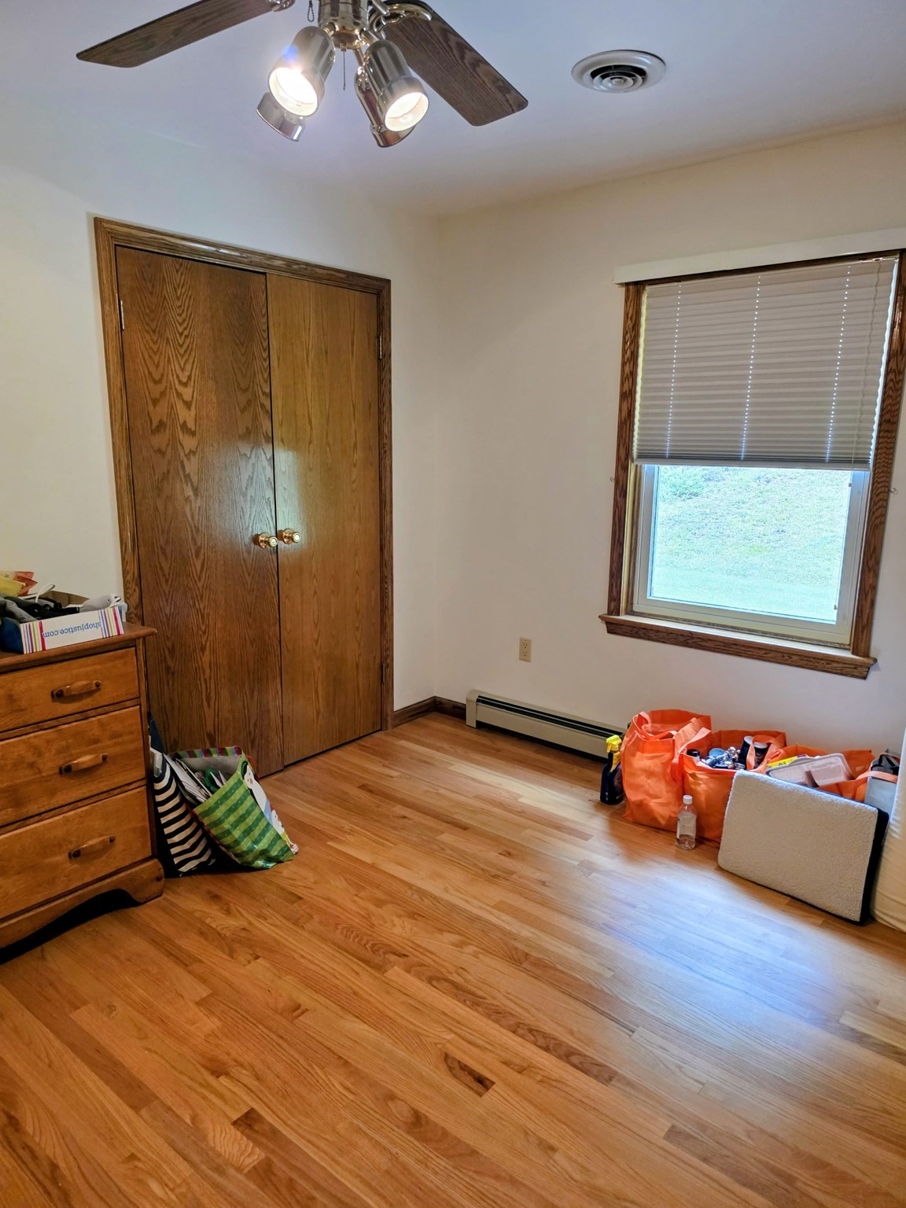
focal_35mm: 23
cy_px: 604
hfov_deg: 58.9
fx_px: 803
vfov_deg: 73.9
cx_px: 453
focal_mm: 6.3
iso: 500
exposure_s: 1/120
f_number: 1.7
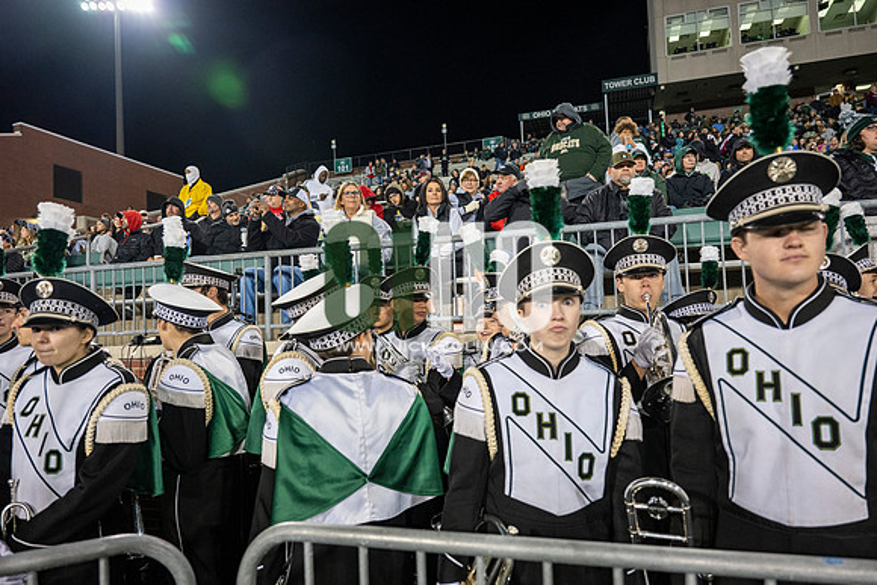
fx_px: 585
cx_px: 438
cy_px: 292
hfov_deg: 73.7
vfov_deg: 53.2
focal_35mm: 24
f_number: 3.2
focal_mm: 24
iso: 2000
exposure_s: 1/500
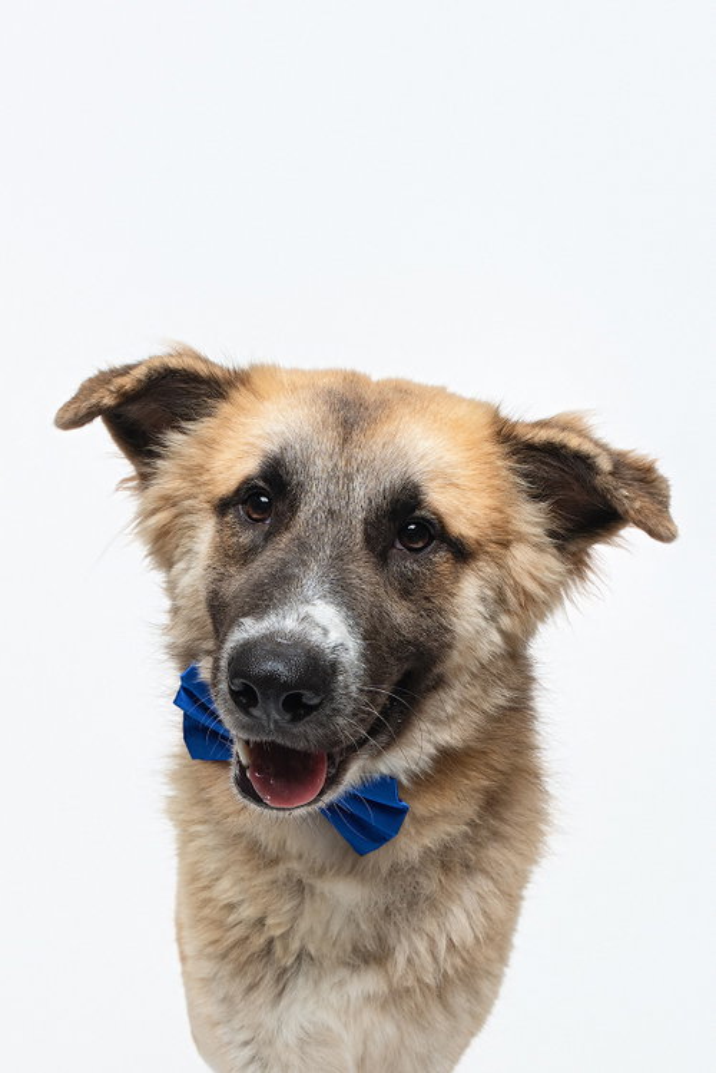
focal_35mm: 17
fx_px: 507
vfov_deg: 93.3
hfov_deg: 70.5
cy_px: 536
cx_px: 358
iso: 160
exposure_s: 1/250
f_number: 5.6
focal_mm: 17
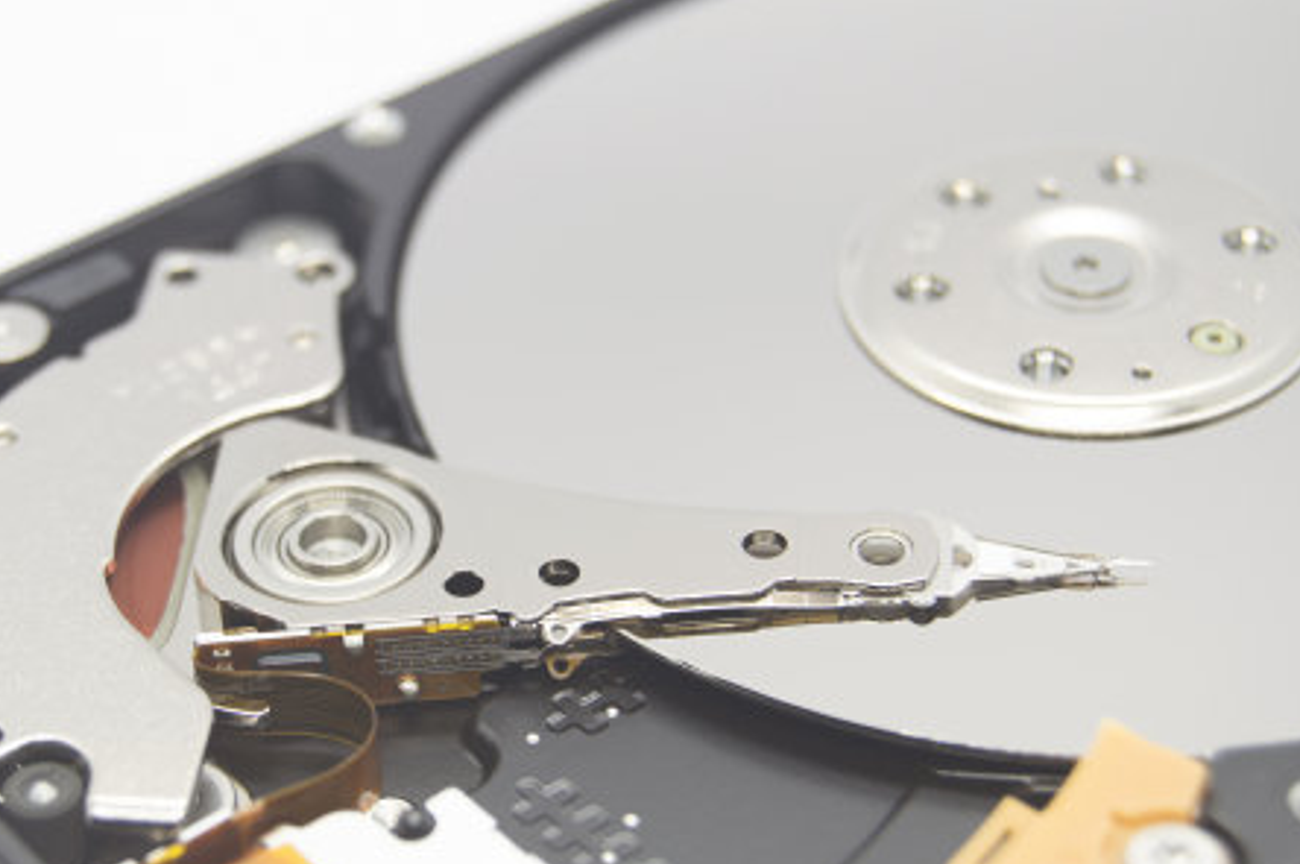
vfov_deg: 12.0
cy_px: 400
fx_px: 4101
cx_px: 498
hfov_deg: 18.0
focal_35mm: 114
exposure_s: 1/25
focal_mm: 55
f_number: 8
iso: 100
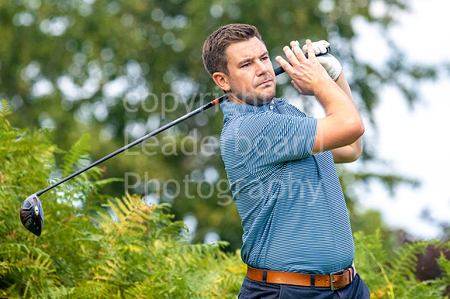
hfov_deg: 3.5
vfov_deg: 2.3
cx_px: 298
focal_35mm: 596
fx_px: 7441
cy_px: 101
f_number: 5.6
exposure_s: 1/640
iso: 200
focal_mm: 300
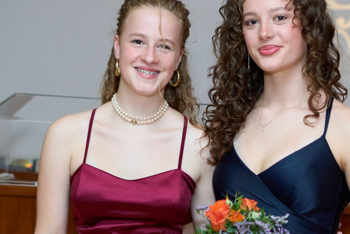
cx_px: 196
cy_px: 97
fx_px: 1011
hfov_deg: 19.6
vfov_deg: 13.2
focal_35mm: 104
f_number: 2
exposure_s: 1/100
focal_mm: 35
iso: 800
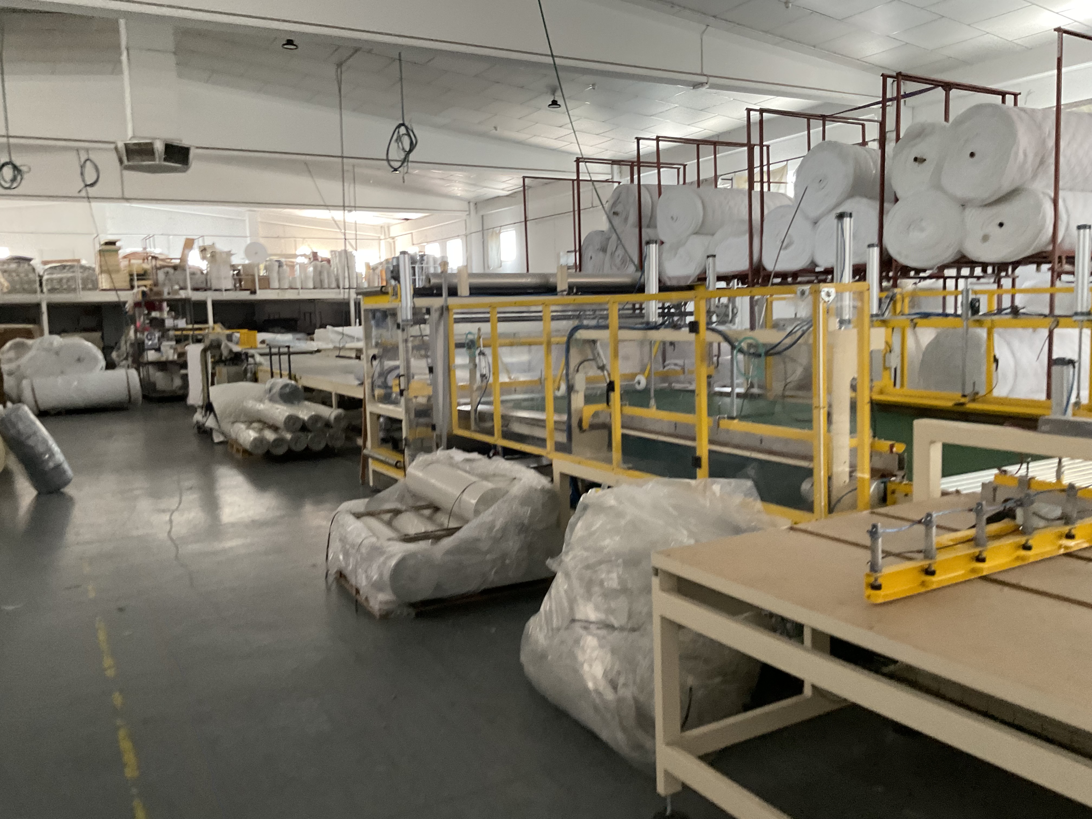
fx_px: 915
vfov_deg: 48.2
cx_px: 546
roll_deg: +0.3
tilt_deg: -3.1
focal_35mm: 29
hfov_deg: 61.7
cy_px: 410
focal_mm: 3
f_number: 1.8
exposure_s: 1/60
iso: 125
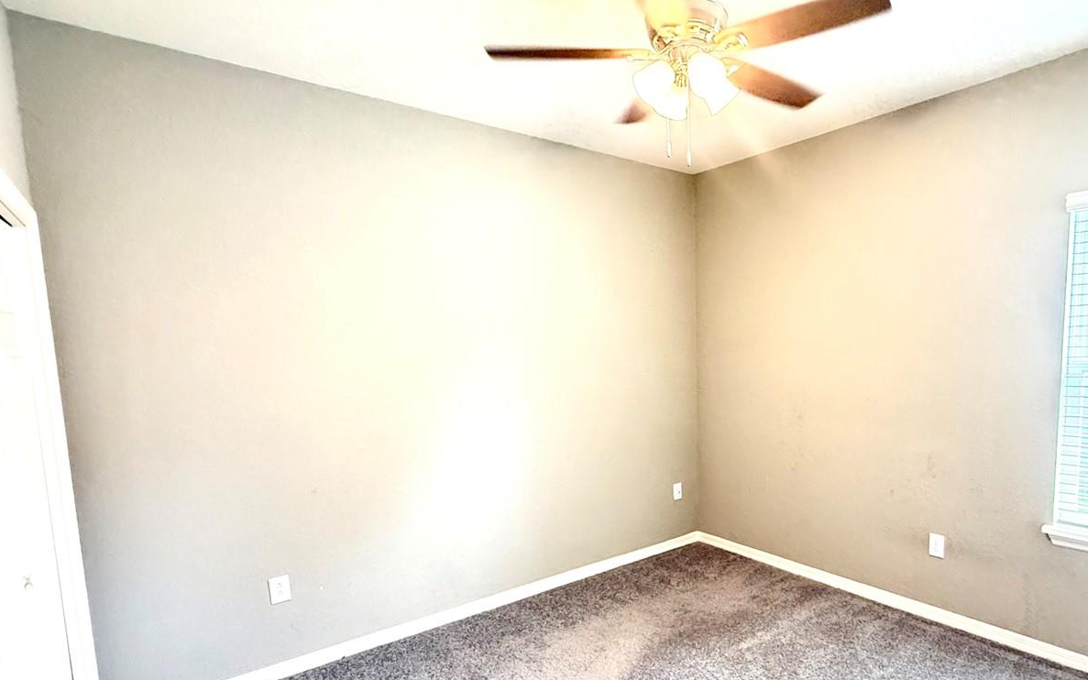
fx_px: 593
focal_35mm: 20
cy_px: 407
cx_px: 686
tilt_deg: -5.7
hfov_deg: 83.3
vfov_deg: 59.2
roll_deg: +0.9
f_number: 2.2
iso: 500
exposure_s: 1/60
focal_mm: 2.22
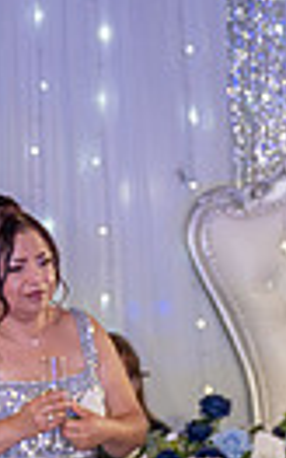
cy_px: 668
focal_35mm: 210
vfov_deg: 9.7
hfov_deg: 6.2
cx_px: 349
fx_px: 2616
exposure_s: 1/200
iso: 1250
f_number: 2.8
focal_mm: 60
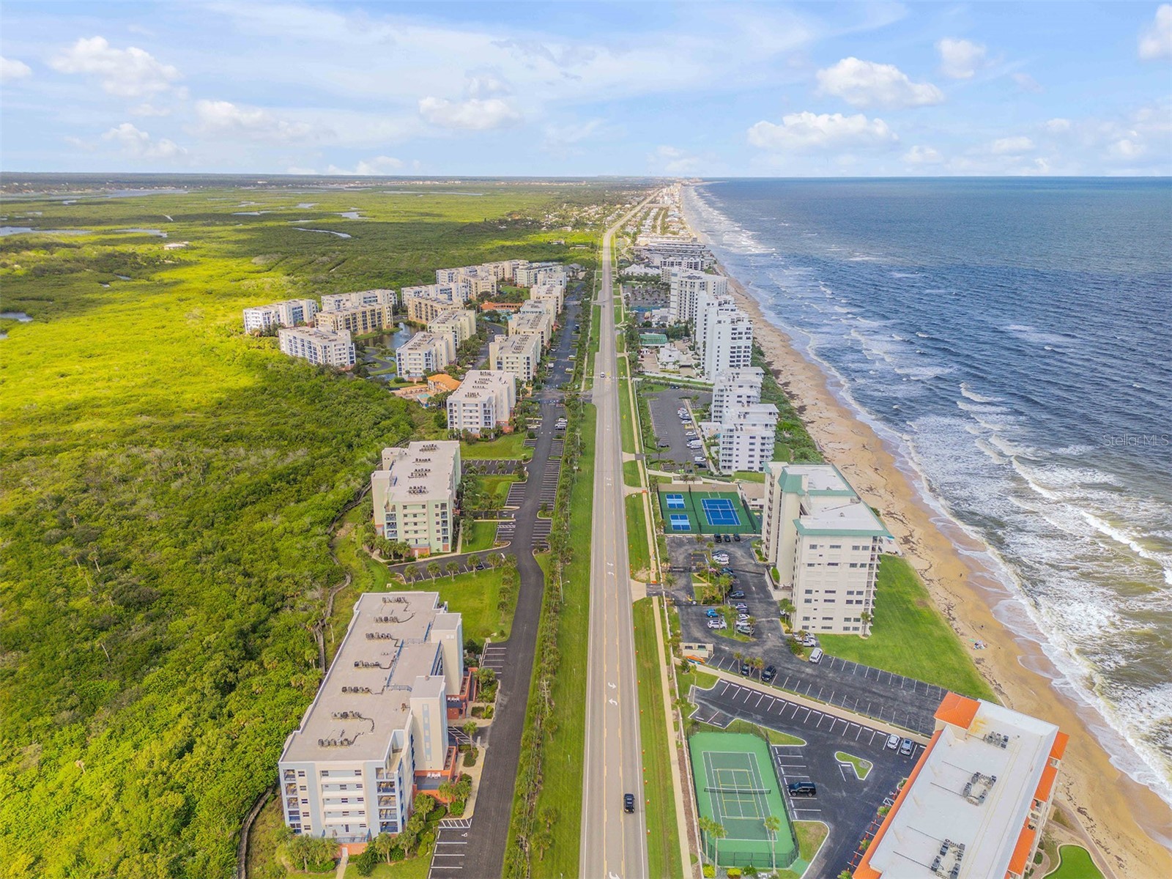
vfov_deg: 56.8
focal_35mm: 24
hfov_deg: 71.6
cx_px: 586
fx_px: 813
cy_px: 440
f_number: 1.7
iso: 100
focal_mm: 6.72
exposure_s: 1/1500
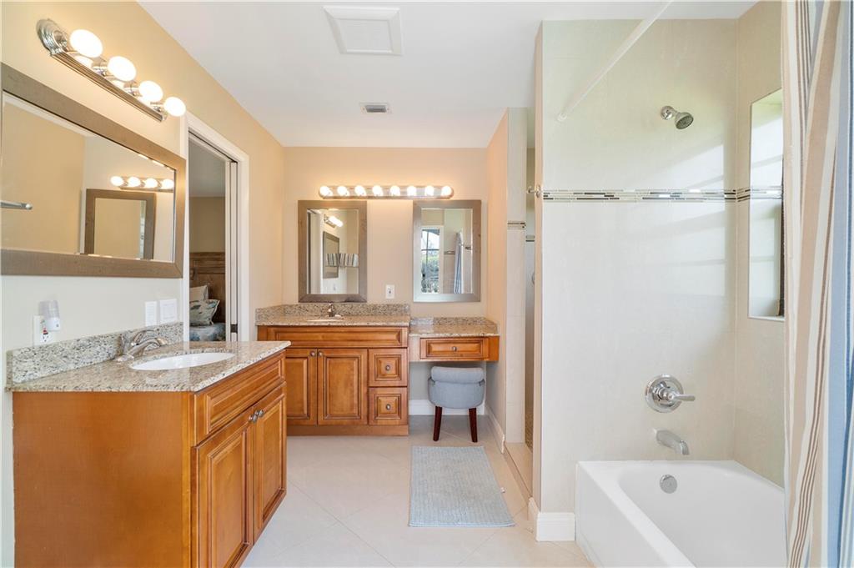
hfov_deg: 100.4
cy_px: 284
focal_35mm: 15
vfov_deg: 77.2
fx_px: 356
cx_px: 427
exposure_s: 1/10
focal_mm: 10
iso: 160
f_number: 11
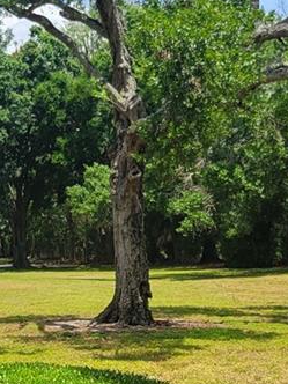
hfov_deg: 15.7
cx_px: 148
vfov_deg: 20.5
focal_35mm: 94
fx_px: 1043
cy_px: 333
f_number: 1.8
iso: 40
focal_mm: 5.4
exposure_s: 1/1718
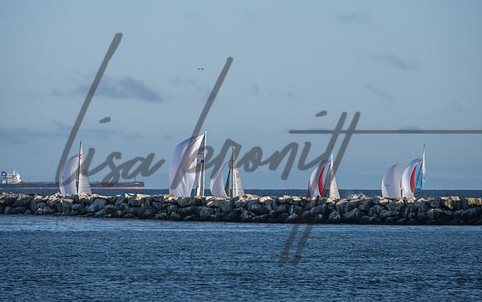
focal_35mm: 273
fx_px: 3589
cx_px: 239
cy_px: 124
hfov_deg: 7.7
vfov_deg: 4.8
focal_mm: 200
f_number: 6.3
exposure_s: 1/2000
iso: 320
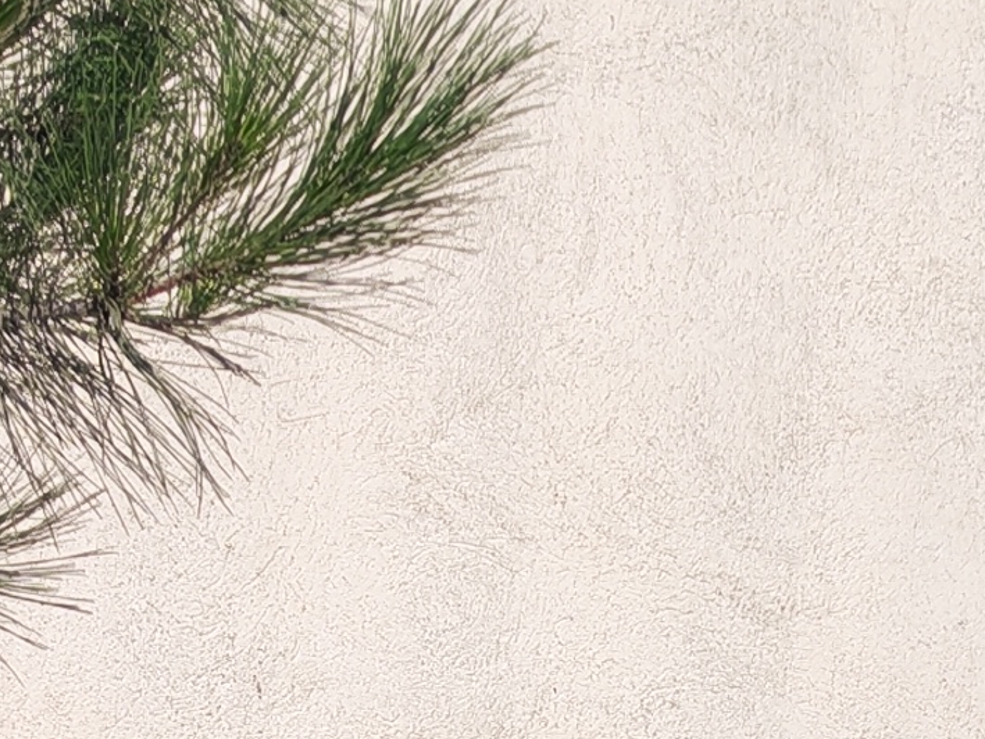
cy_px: 1766
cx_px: 882
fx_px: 4440
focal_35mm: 156
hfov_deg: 12.6
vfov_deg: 8.7
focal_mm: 6.12
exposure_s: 1/930
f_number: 1.9
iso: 50
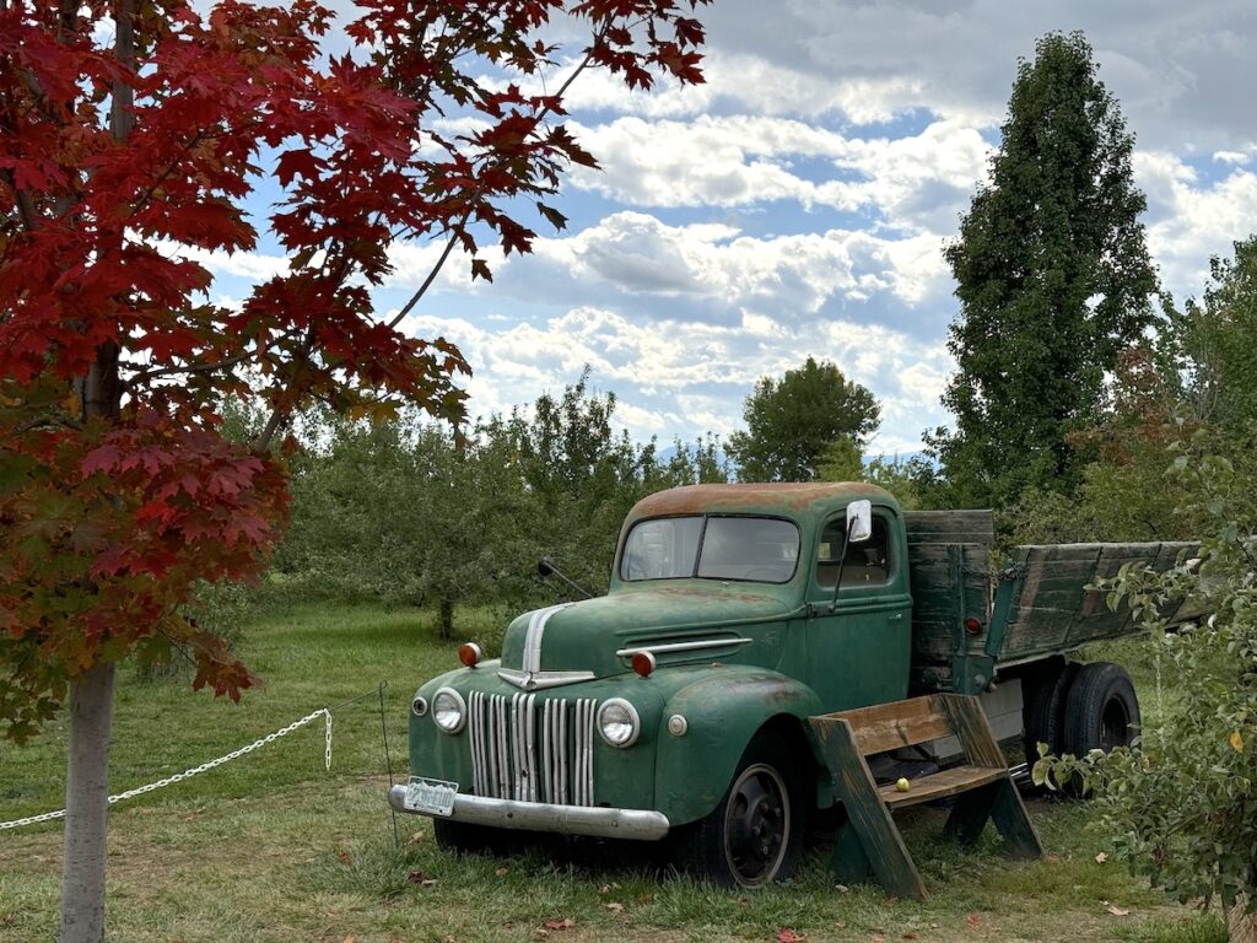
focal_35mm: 48
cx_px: 628
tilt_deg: +1.3
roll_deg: -0.2
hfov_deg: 39.7
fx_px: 1743
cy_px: 472
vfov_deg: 30.3
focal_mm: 6.76
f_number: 1.78
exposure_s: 1/5376
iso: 80
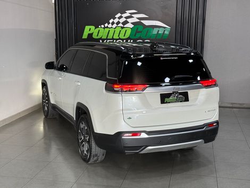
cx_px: 125
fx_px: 347
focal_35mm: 48
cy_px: 94
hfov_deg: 39.6
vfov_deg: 30.3
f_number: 1.78
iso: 80
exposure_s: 1/60
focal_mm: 6.76
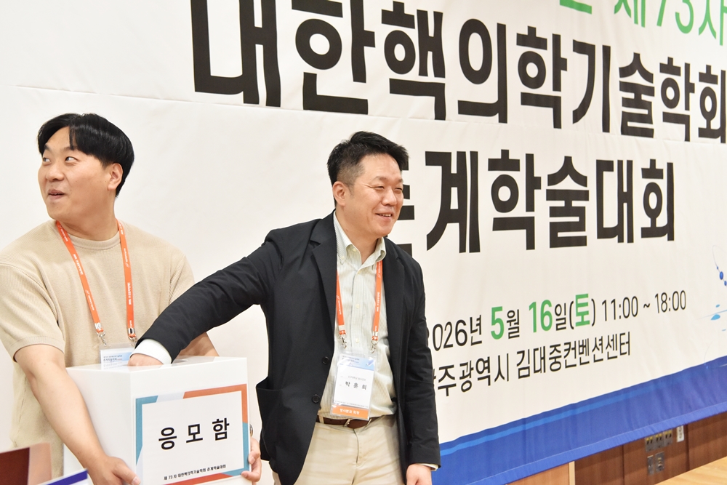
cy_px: 242
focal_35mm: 50
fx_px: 1010
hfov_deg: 39.6
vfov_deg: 27.0
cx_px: 364
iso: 6400
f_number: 6.3
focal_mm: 50
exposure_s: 1/200
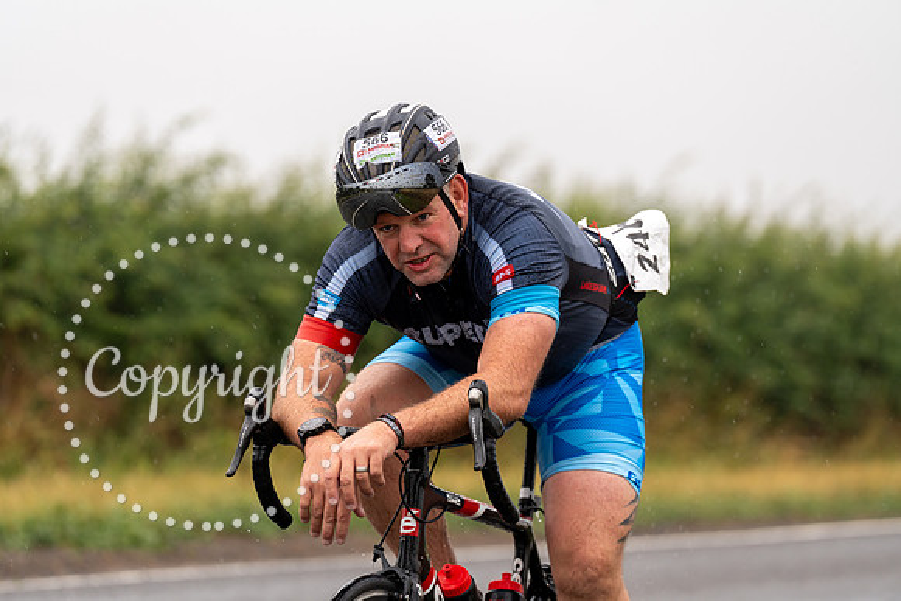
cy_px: 300
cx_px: 450
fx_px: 4706
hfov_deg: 10.9
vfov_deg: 7.3
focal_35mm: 188
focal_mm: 188
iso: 100
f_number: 4
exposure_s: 1/1000
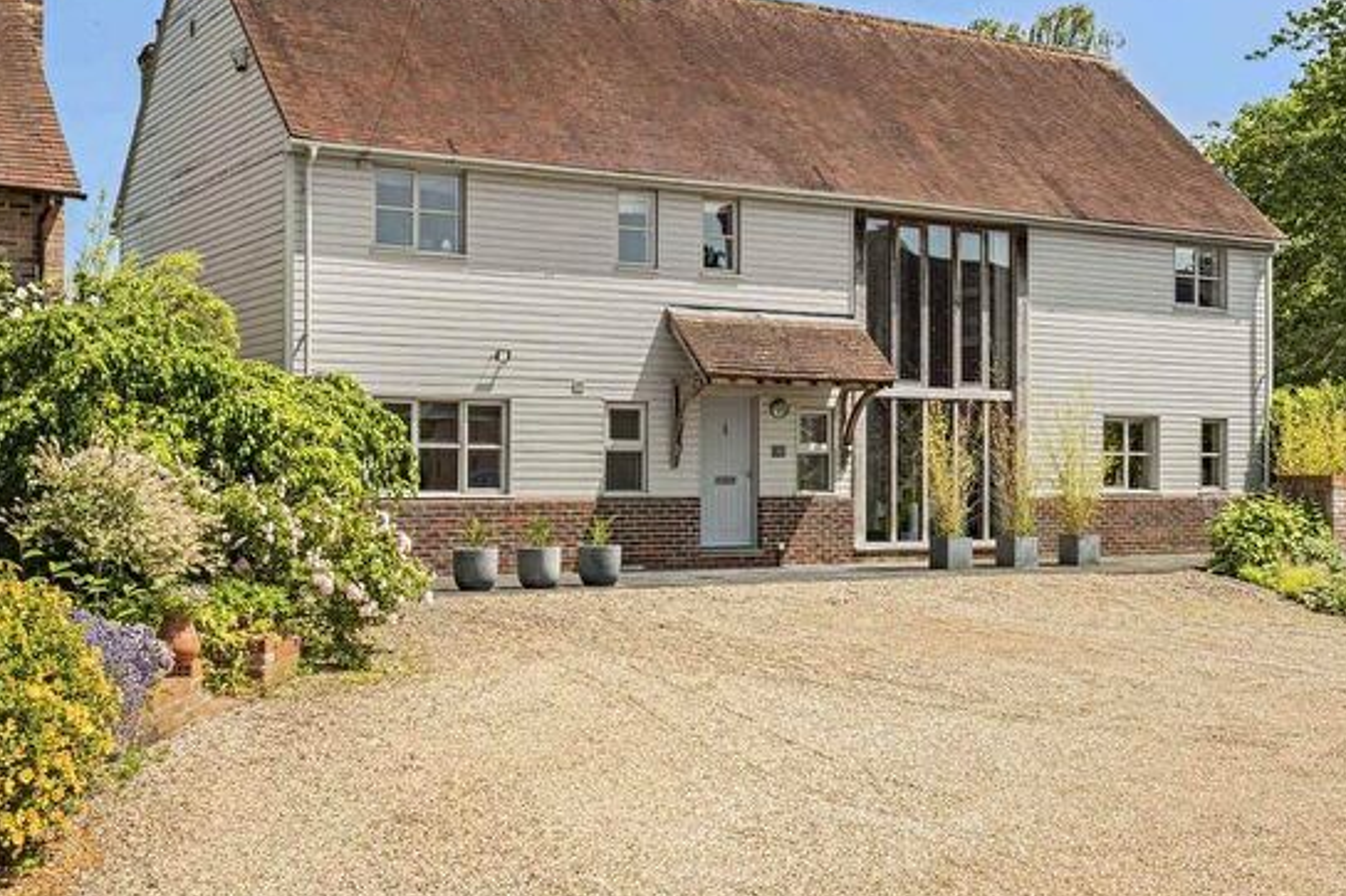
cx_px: 732
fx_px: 1681
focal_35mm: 45
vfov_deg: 29.8
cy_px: 381
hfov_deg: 43.6
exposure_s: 1/125
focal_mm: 35
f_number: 7.1
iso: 160
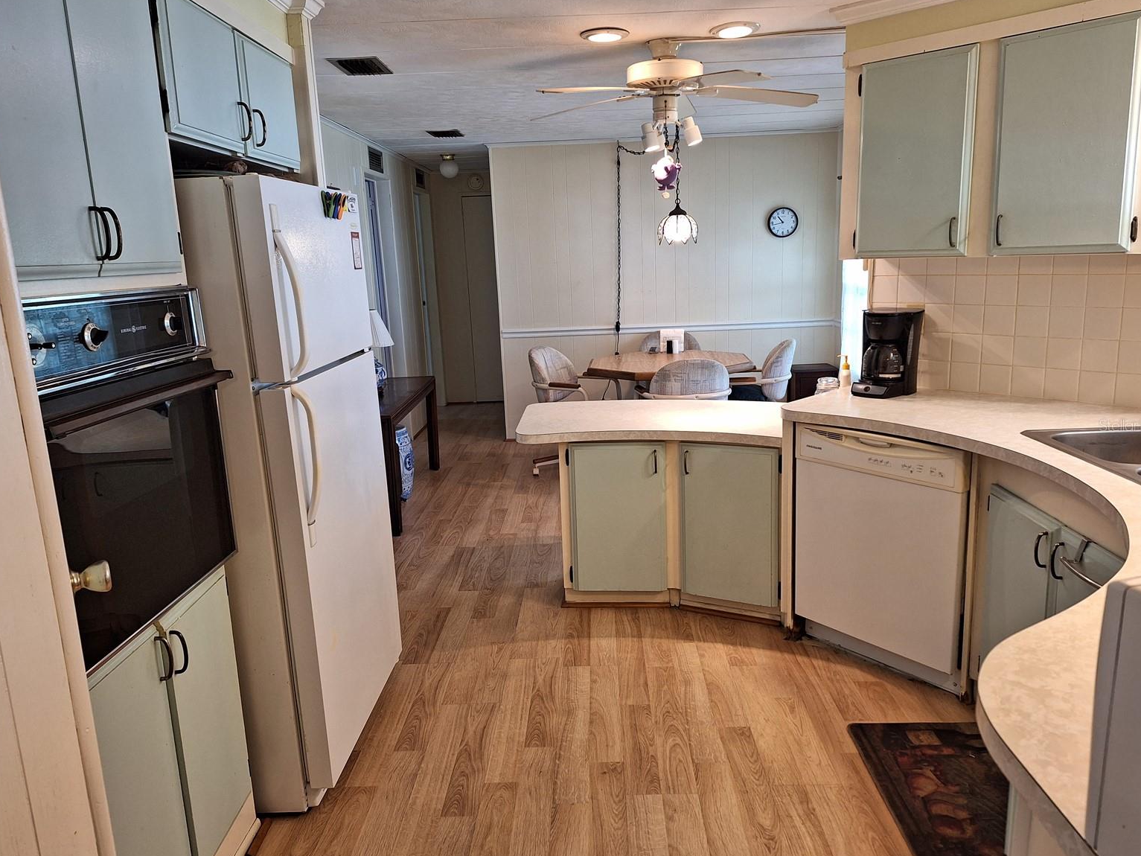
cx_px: 574
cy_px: 425
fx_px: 791
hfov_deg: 71.6
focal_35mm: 24
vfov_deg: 56.8
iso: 100
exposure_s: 1/40
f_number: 1.8
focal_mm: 5.54
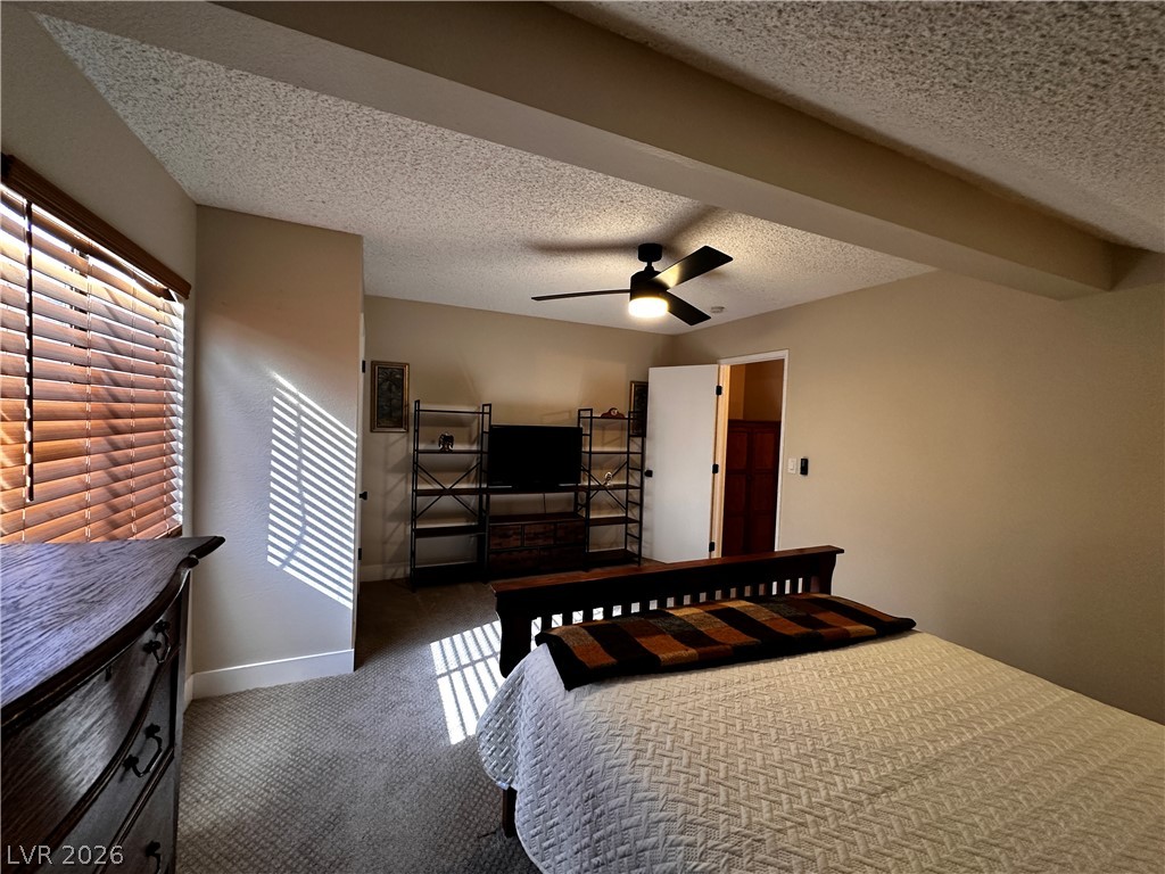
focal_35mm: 14
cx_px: 582
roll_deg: -1.8
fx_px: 471
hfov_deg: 102.1
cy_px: 437
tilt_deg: -1.4
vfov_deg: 85.7
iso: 250
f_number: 2.2
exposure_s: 1/60
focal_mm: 2.22
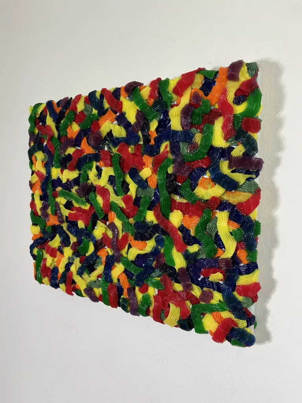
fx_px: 302
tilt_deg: -3.6
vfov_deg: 67.3
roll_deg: -0.6
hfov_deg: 53.1
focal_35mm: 26
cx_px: 151
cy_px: 202
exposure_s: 1/89
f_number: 1.6
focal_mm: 5.1
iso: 125
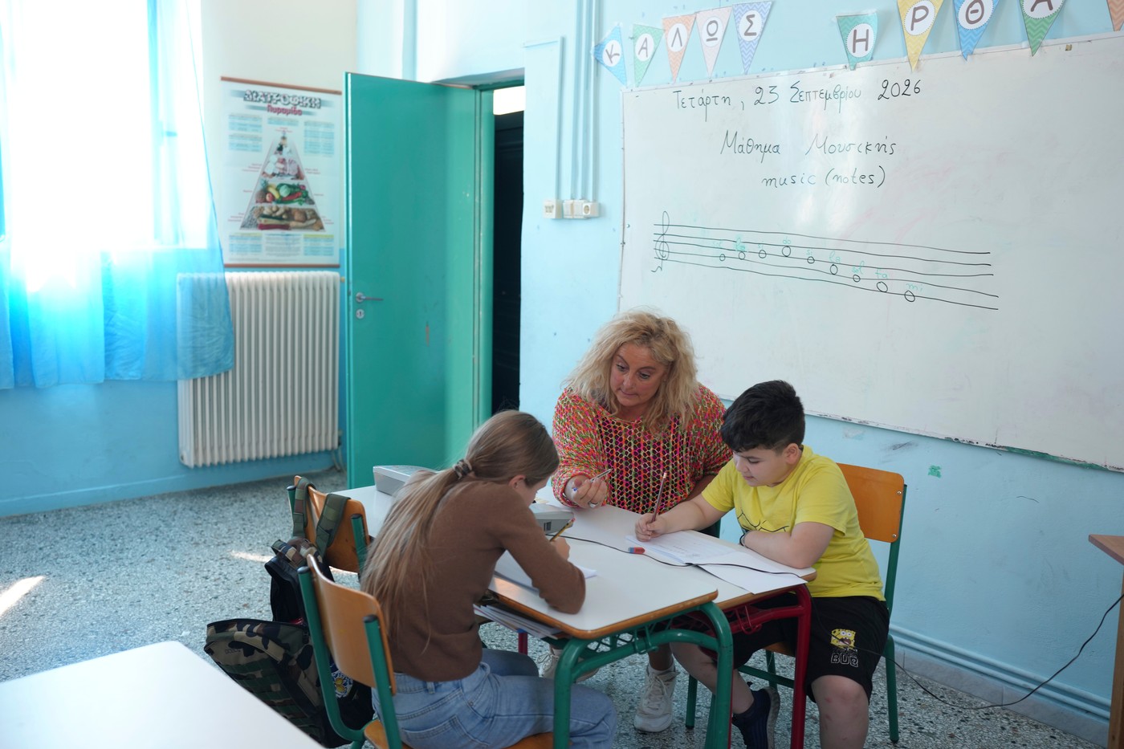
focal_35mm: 35
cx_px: 562
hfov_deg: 54.4
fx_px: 1093
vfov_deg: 37.8
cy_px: 374
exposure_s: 1/125
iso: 400
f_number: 2.5
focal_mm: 35
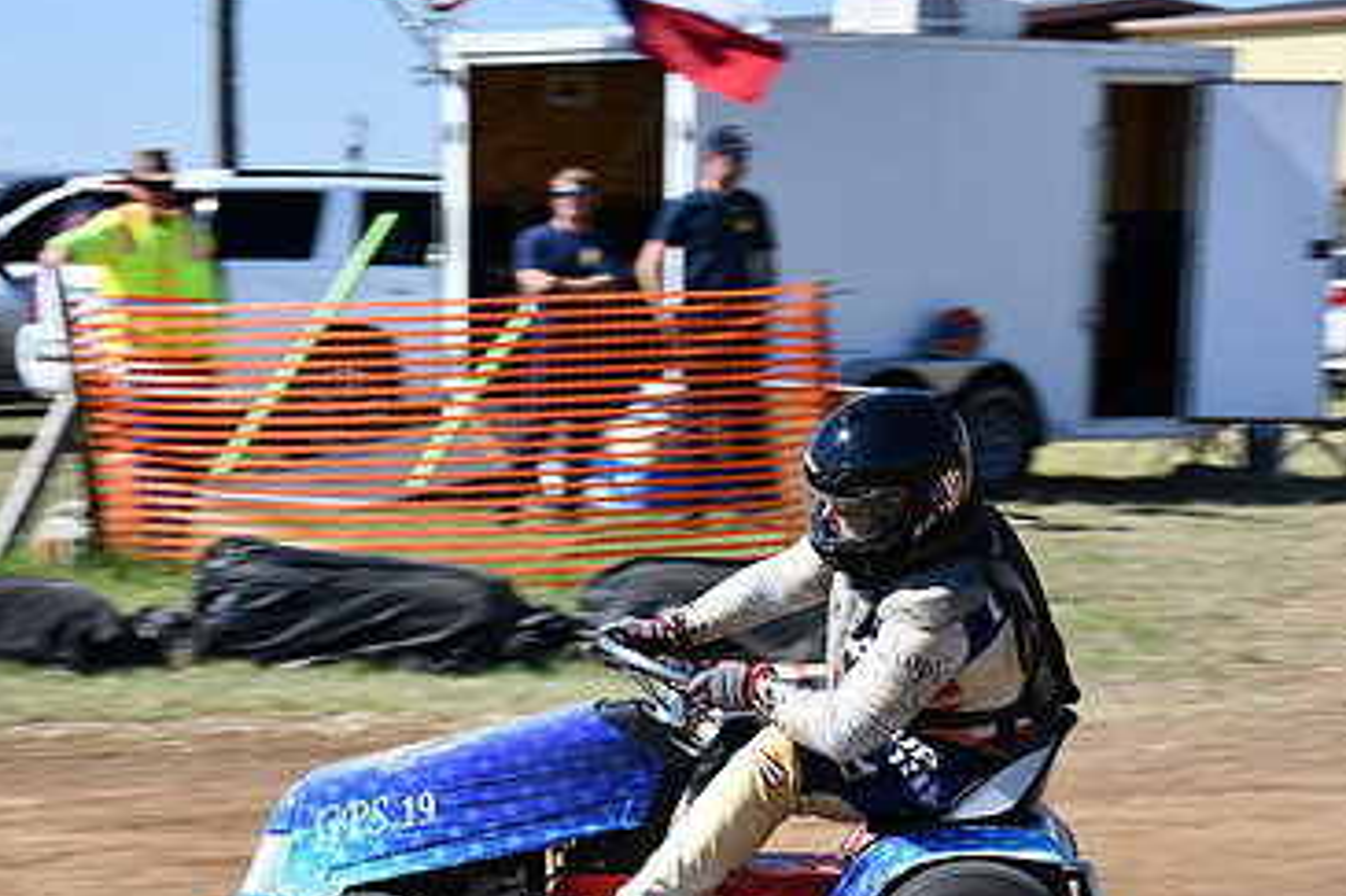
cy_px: 688
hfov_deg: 16.5
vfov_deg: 11.0
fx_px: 4634
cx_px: 671
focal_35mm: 124
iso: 100
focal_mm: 52
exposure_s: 1/250
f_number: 8
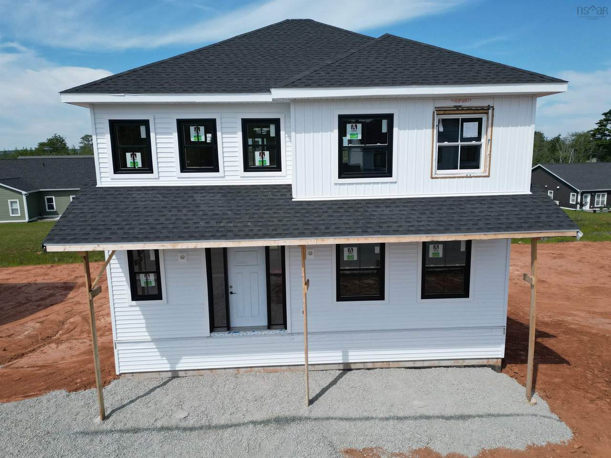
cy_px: 229
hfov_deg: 71.6
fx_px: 424
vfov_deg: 56.8
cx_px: 306
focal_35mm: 24
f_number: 1.7
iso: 160
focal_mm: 6.72
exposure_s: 1/4000
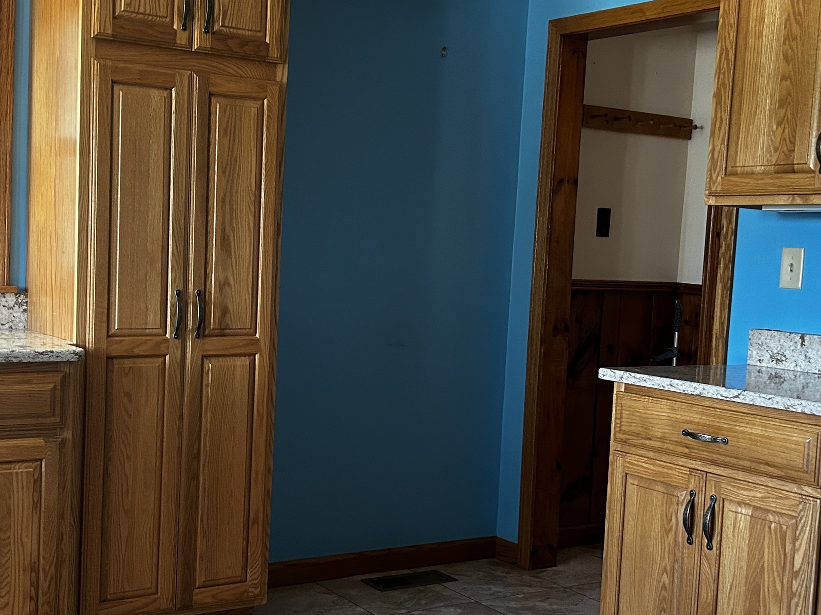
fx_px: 1138
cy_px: 335
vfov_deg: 30.3
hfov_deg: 39.5
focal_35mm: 48
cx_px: 339
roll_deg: -2.3
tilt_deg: -5.5
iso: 320
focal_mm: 5.7
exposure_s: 1/60
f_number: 1.5
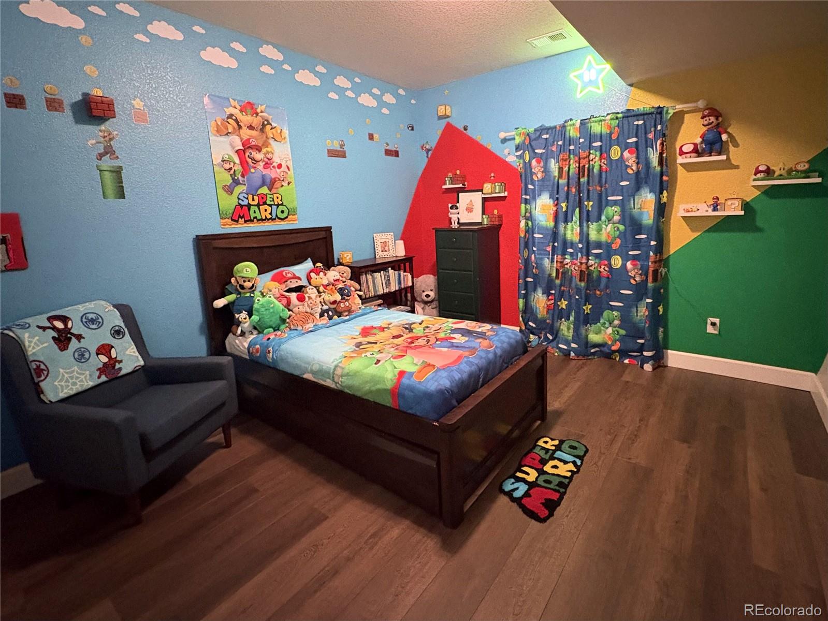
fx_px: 335
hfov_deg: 102.1
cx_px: 414
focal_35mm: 14
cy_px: 310
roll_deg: +2.1
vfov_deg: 85.7
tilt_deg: -8.9
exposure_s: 1/40
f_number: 2.2
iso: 800
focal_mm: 2.22
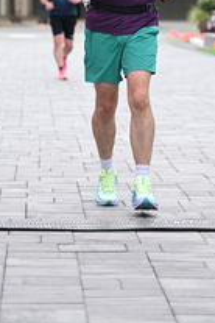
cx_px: 125
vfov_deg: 9.2
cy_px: -53
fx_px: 1980
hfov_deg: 6.2
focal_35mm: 221
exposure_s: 1/2500
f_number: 2.8
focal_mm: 83
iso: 640
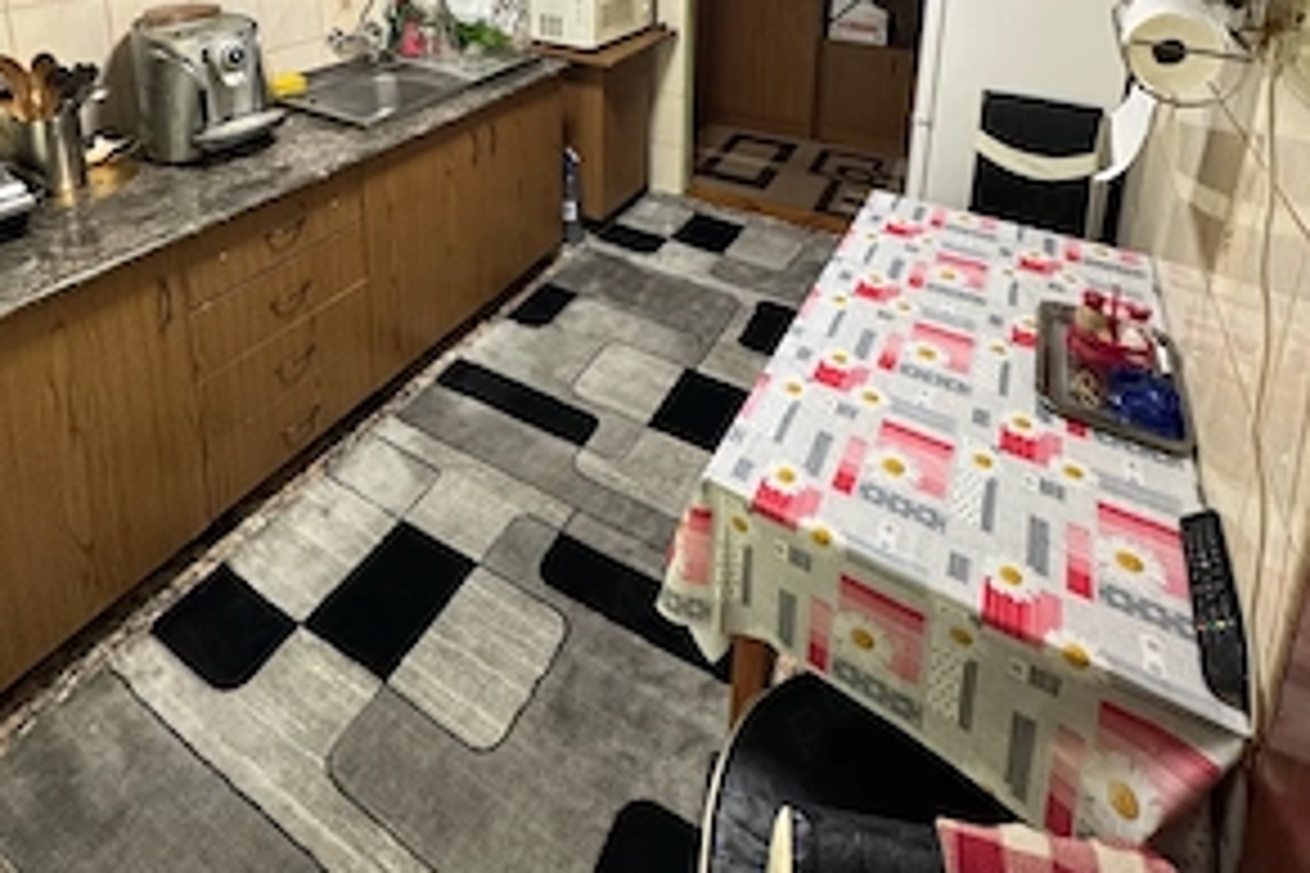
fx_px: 728
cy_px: -9
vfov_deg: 49.8
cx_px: 666
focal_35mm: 20
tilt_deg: -10.1
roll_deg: -0.8
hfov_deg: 84.0
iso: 400
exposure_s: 1/50
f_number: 2.2
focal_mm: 2.22
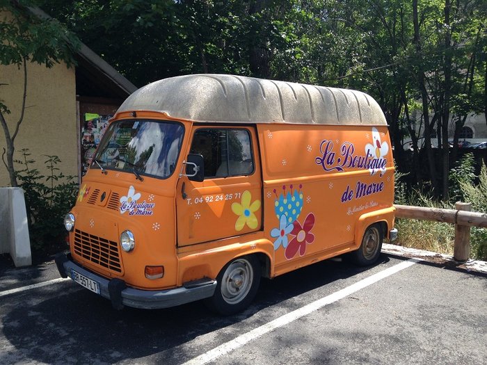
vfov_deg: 42.9
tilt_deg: -3.5
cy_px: 182
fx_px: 464
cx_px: 244
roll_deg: +0.3
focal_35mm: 33
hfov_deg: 55.4
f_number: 2.4
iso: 50
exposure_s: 1/645
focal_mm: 4.12
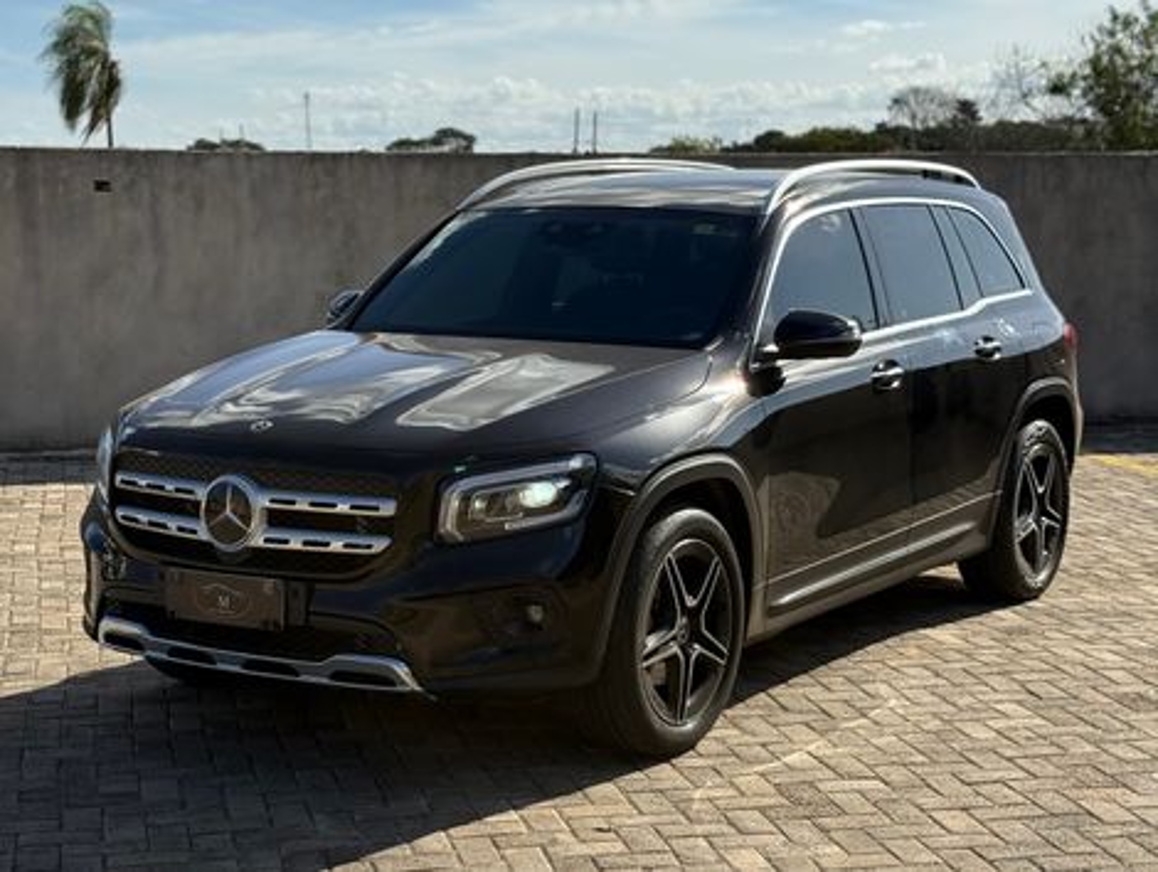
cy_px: 436
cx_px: 579
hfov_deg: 39.6
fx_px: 1608
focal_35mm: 48
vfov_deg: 30.3
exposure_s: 1/4098
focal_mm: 6.76
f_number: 1.78
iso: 100
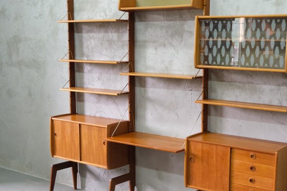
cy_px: 115
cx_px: 200
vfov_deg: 26.4
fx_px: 407
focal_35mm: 51
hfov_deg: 38.3
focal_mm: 19.2
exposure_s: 1/27
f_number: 4
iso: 1600
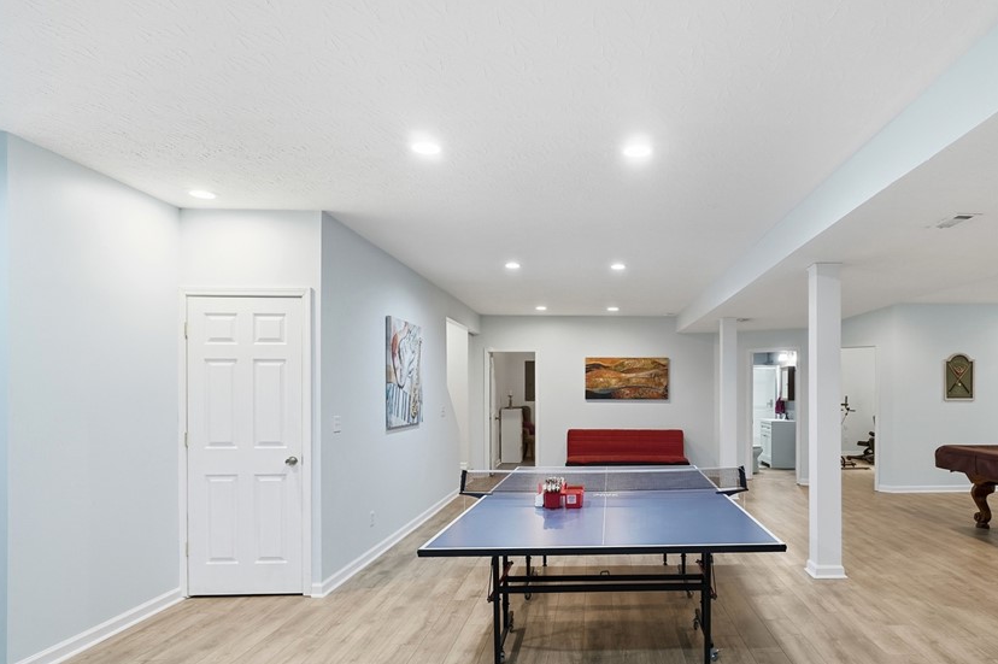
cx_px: 620
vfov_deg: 59.0
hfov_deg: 79.8
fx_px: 582
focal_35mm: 21
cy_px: 395
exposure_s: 1/60
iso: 100
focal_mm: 16
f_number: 5.6
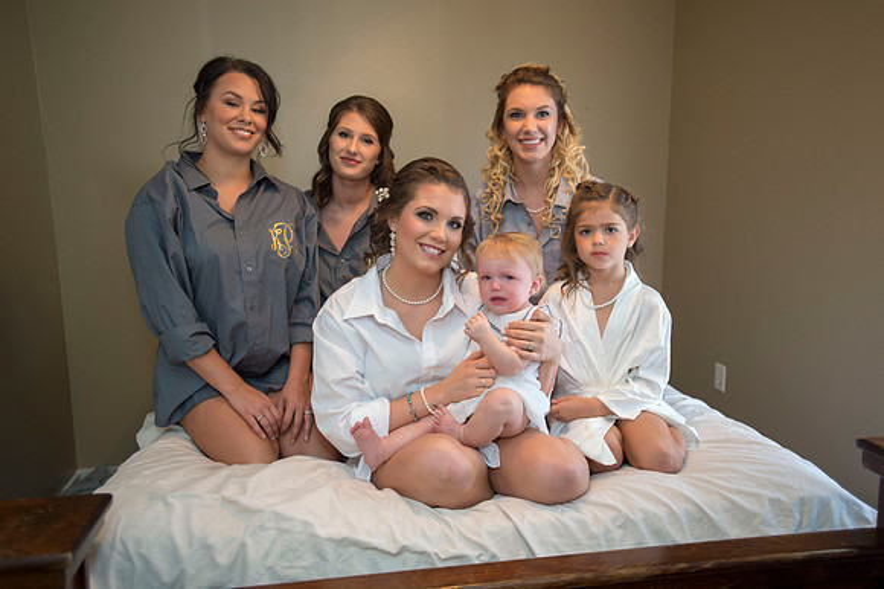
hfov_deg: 65.5
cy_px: 294
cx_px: 442
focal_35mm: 28
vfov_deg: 46.4
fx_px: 687
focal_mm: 28
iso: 1250
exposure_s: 1/100
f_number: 2.8
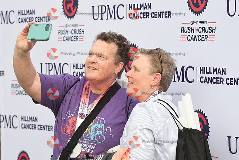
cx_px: 120
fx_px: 1195
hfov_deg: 11.4
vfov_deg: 7.6
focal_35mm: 180
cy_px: 80
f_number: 4
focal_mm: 120
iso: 1250
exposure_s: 1/500
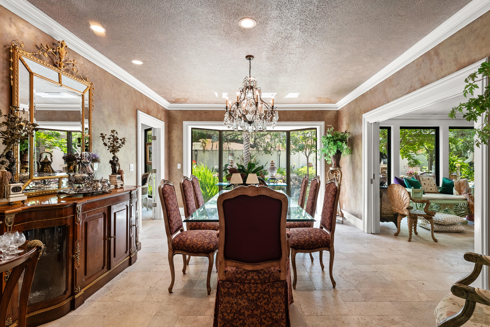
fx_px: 238
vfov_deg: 68.9
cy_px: 164
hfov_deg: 91.6
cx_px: 245
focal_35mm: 18
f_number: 8
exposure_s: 1/8
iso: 400
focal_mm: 17.5
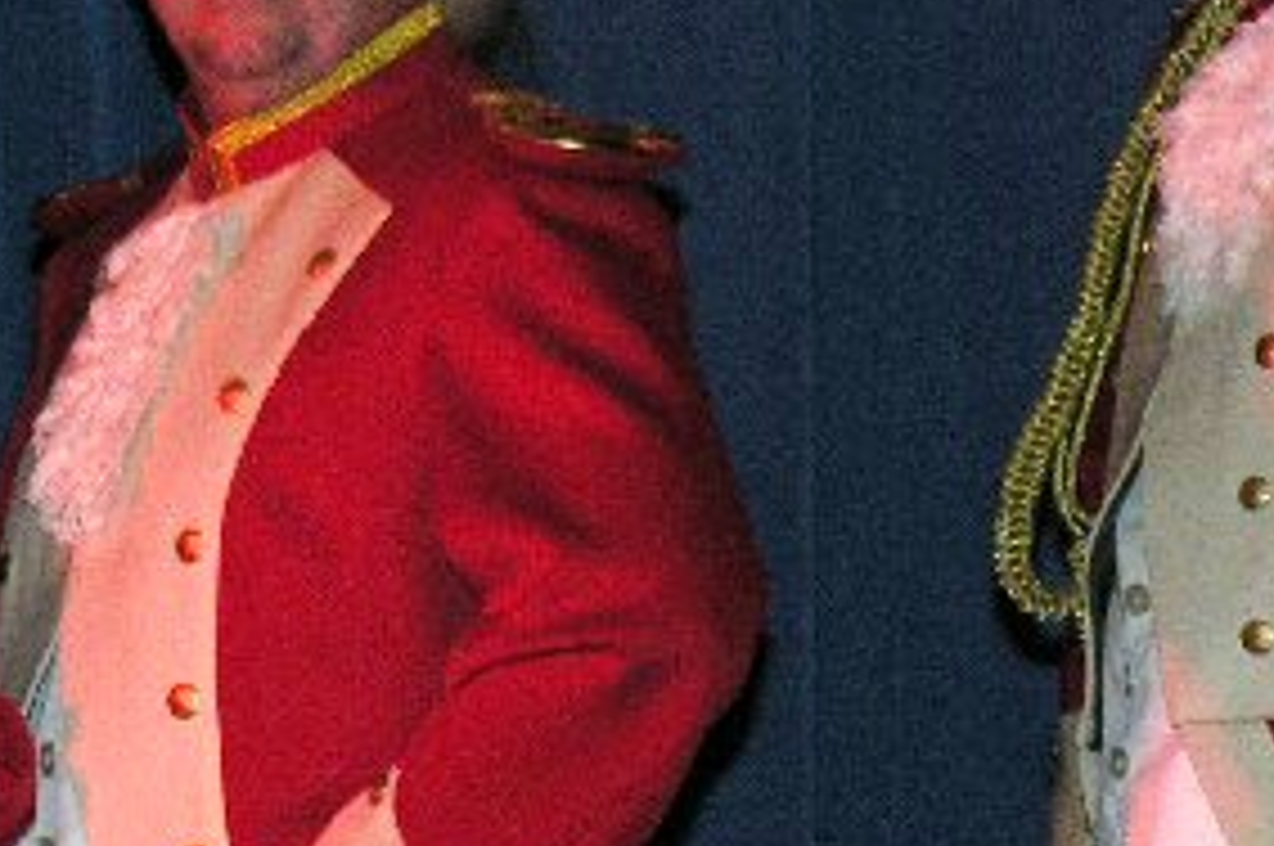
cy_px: 162
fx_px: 14669
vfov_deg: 3.3
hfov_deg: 5.0
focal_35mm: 415
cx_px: 446
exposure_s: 1/60.1
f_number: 4.3
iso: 200
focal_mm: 35.9
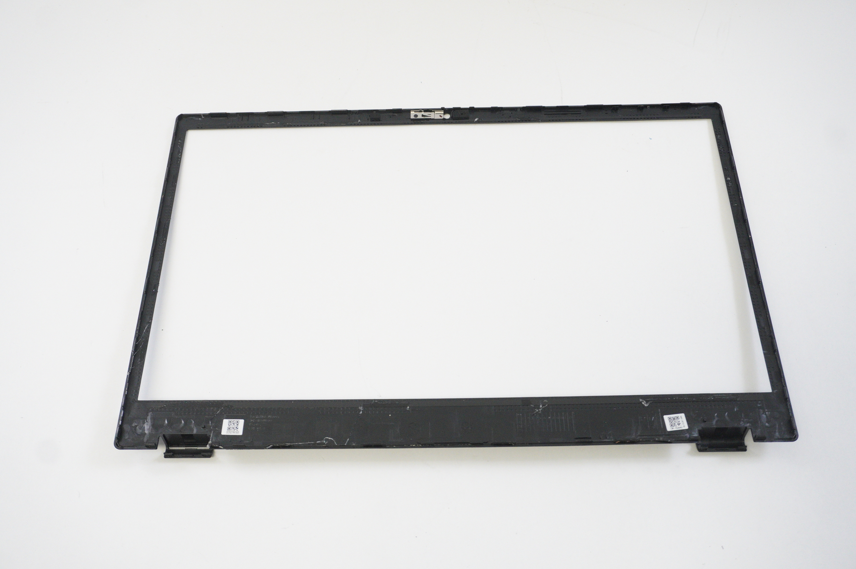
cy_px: 284
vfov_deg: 36.8
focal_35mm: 36
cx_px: 428
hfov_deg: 53.2
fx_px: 855
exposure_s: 1/100
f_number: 5.6
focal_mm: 24
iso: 2000
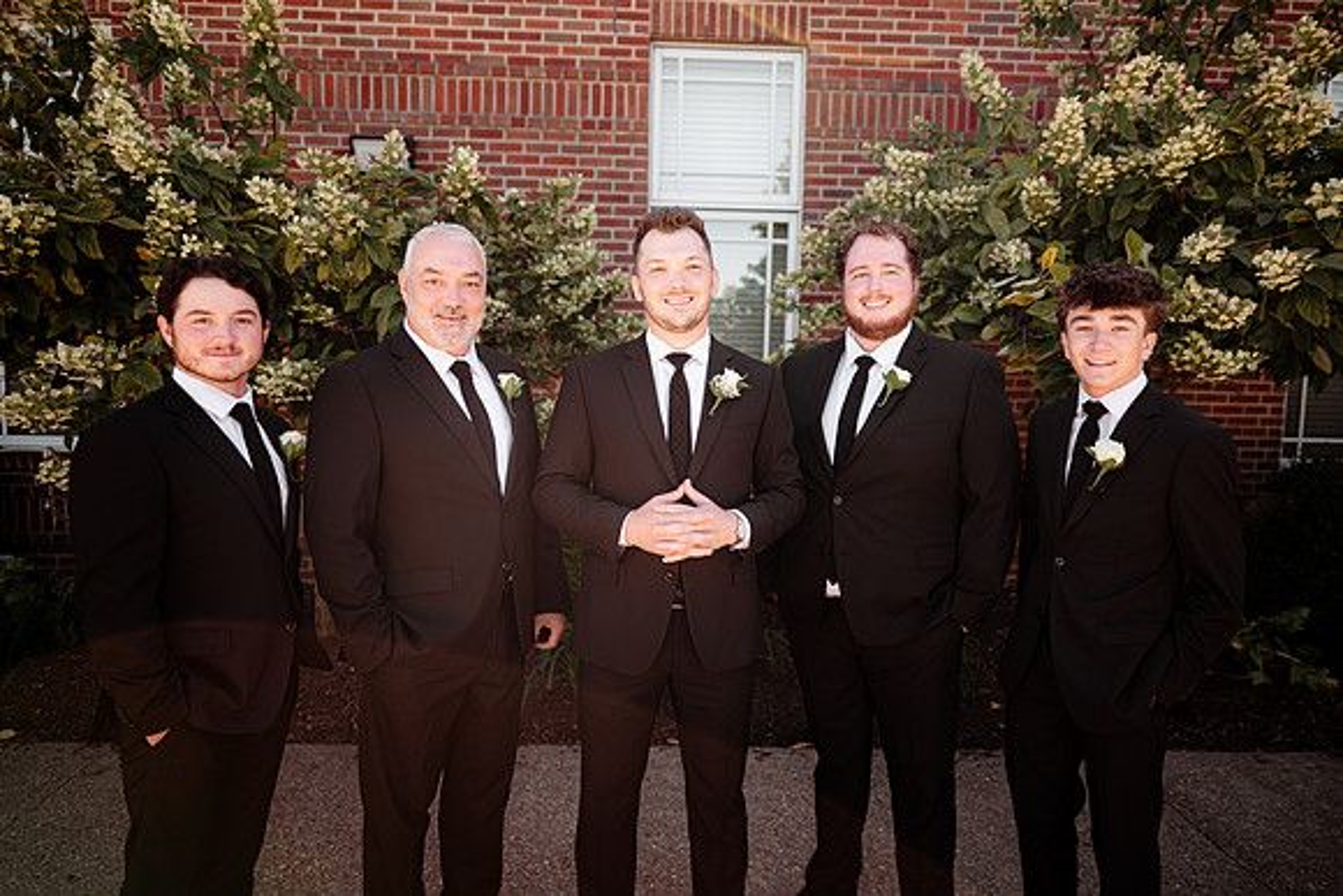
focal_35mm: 24
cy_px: 448
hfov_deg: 73.7
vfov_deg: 53.2
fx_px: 896
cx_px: 672
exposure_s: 1/500
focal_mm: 24
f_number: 2.2
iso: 125
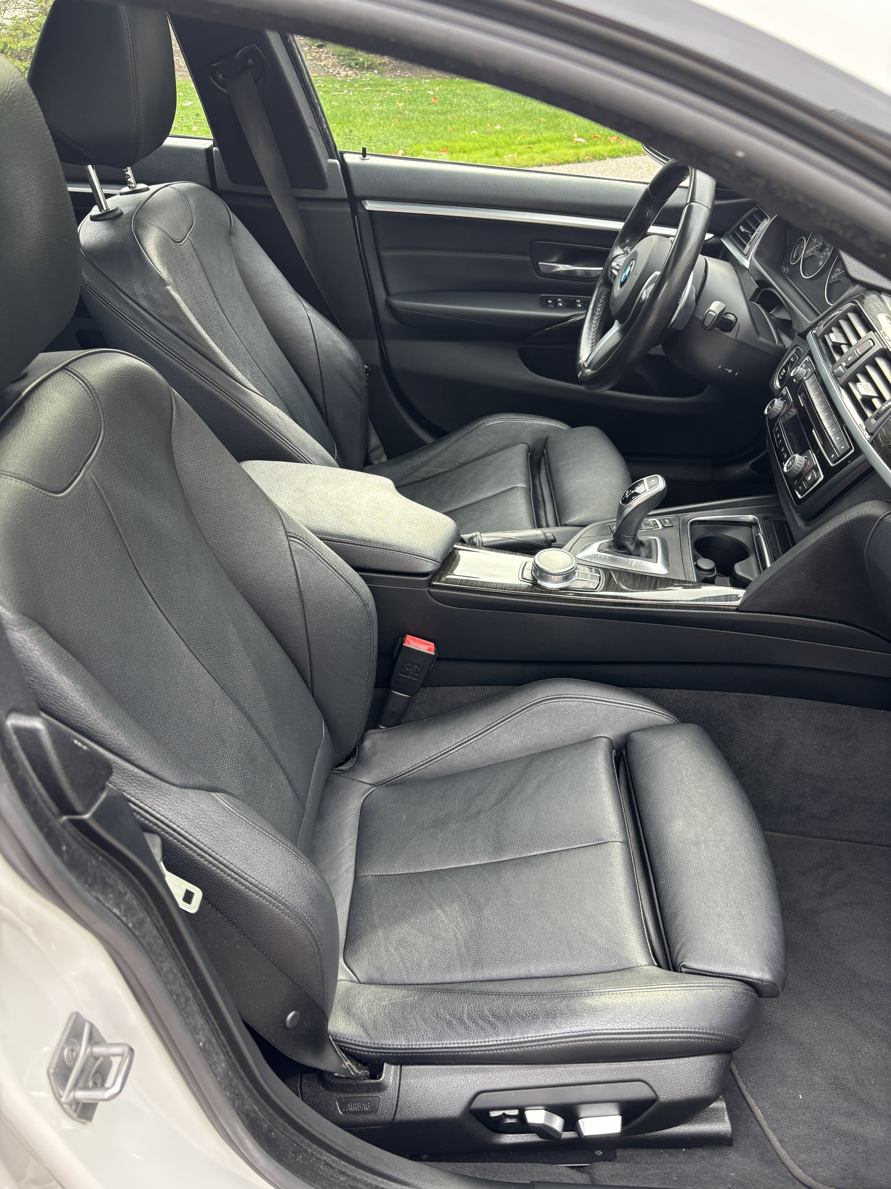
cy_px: 594
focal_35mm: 26
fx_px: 892
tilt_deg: -36.3
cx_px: 446
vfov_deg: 67.3
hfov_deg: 53.1
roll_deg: -3.6
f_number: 1.6
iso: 80
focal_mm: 5.96
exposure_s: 1/121
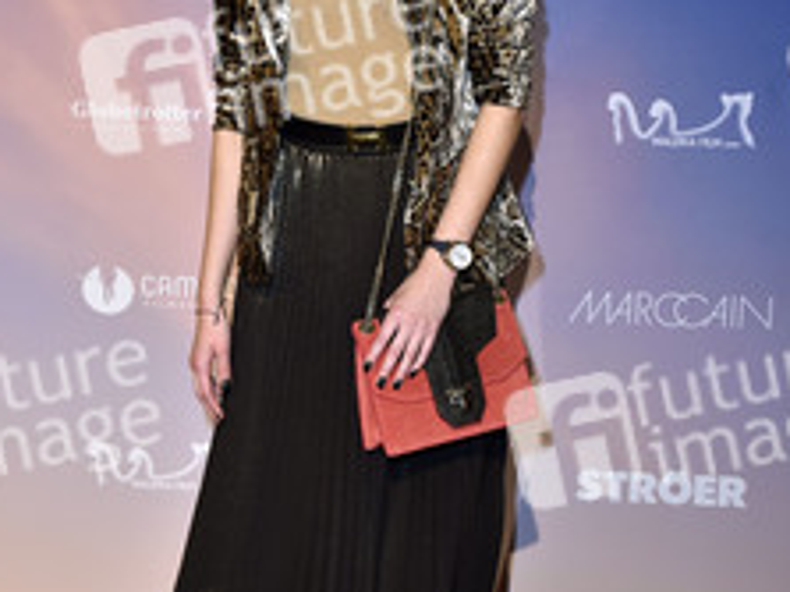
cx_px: 365
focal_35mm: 69
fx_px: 1574
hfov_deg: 28.2
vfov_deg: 21.3
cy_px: 248
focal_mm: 40
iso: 1600
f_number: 5.6
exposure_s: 1/160
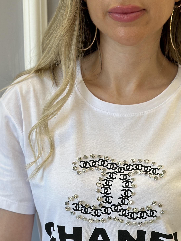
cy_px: 239
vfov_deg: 19.8
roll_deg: -0.9
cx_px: 124
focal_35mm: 96
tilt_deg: -13.5
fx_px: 669
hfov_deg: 15.4
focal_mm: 6.86
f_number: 1.78
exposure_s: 1/186
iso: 80
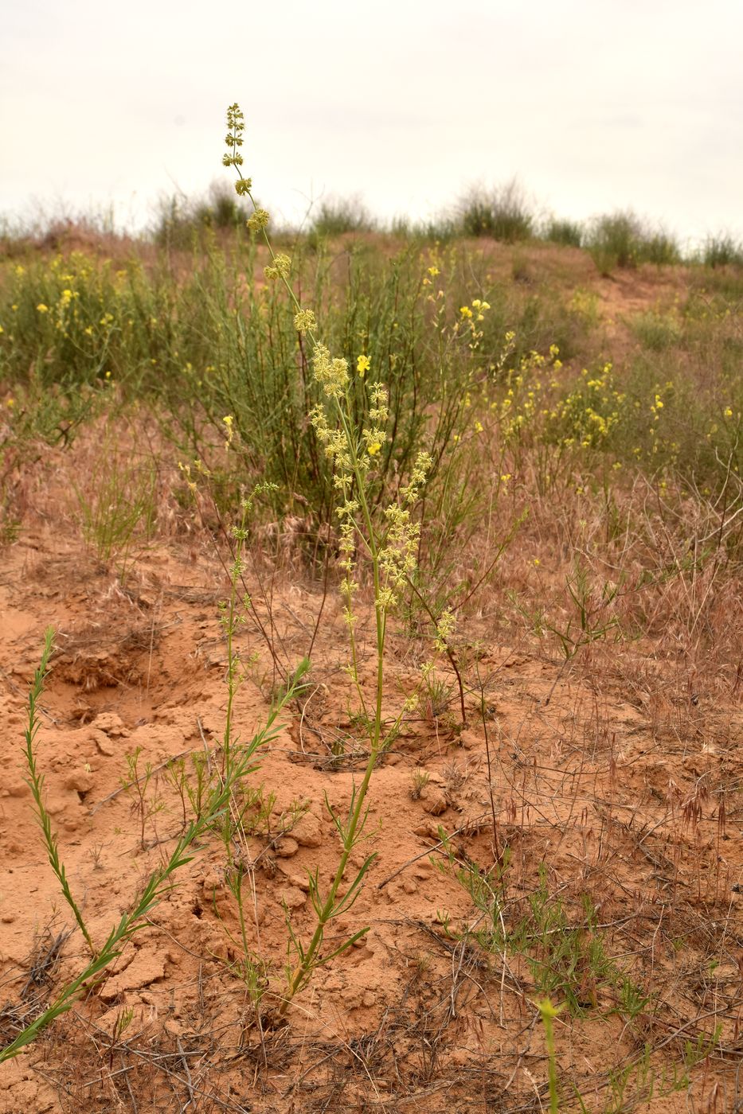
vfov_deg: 45.0
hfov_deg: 30.8
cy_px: 557
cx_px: 372
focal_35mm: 44
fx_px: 1347
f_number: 11
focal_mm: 29
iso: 250
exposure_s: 1/500
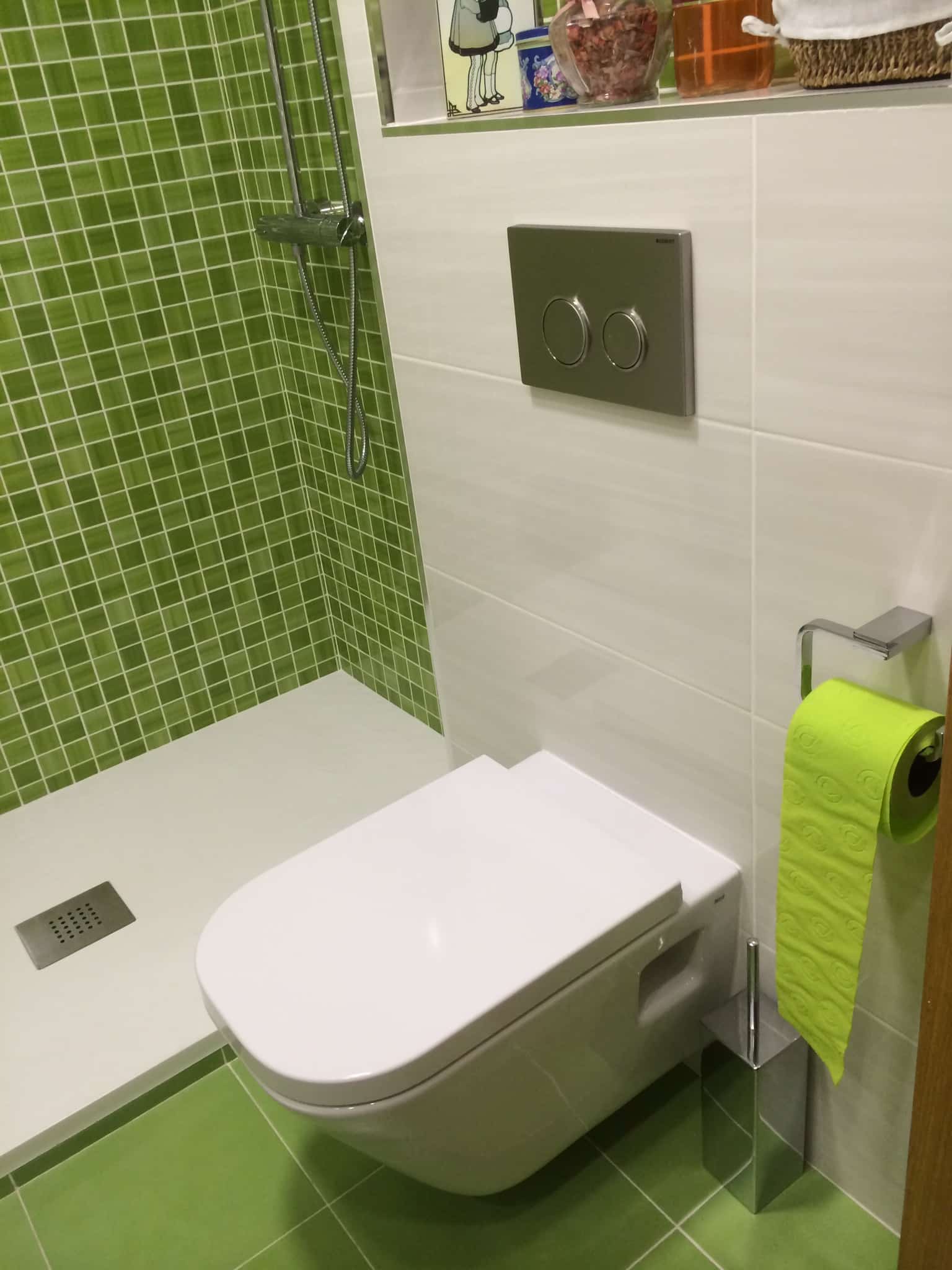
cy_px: 635
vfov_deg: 60.0
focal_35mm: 30
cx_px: 476
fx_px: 1100
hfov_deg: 46.8
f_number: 2.2
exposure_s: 1/30
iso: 80
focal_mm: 4.12
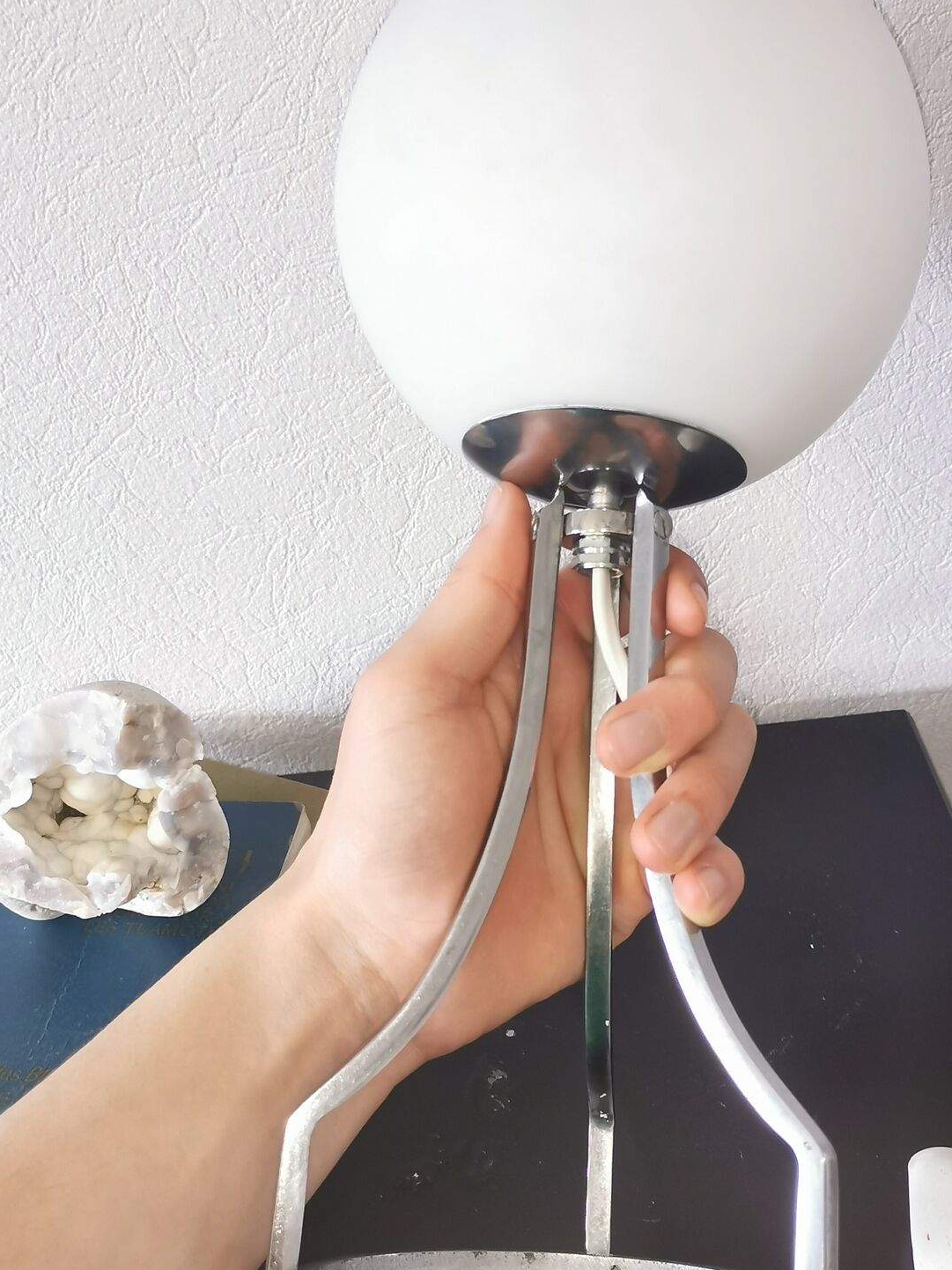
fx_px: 1577
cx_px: 578
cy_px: 673
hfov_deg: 33.5
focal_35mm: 43
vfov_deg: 43.8
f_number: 1.8
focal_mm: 5.58
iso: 250
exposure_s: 1/50
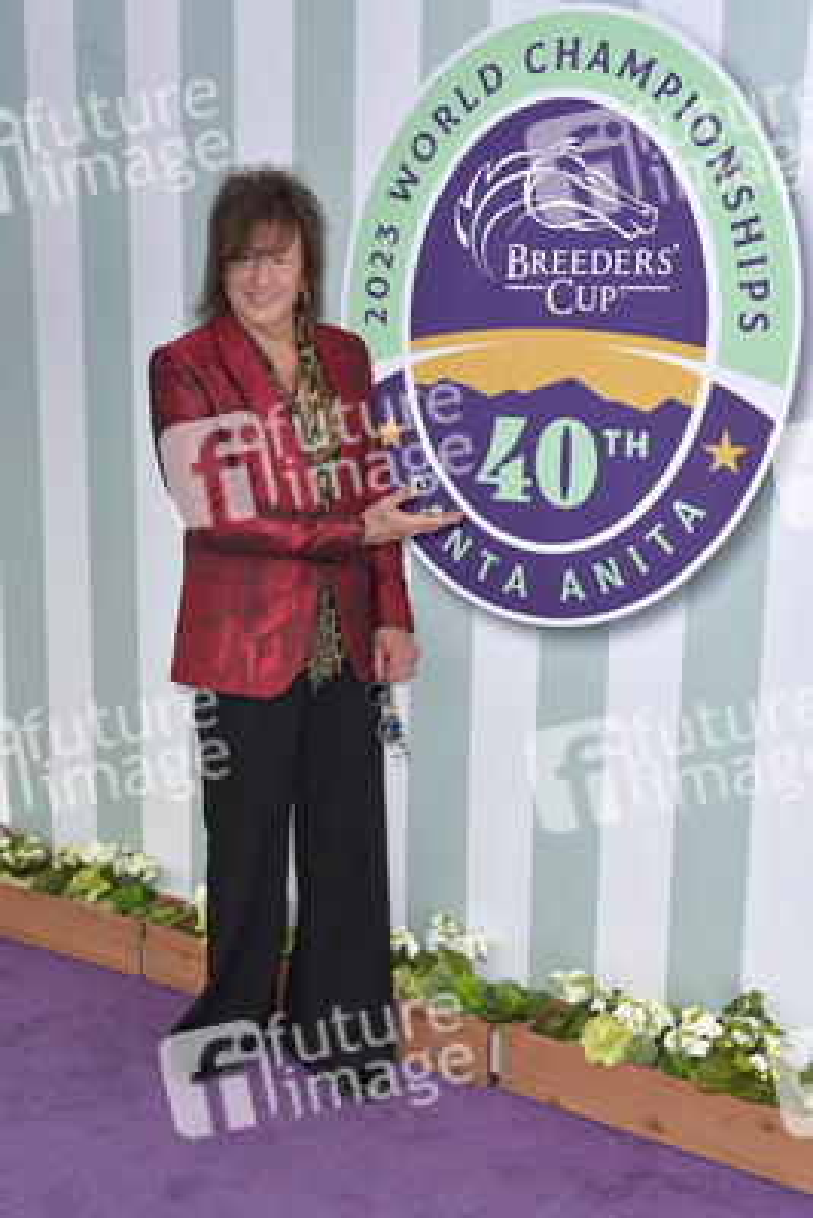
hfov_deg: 35.1
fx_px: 1286
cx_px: 406
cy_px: 609
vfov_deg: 50.7
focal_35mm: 38
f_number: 6.3
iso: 250
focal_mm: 38
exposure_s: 1/250
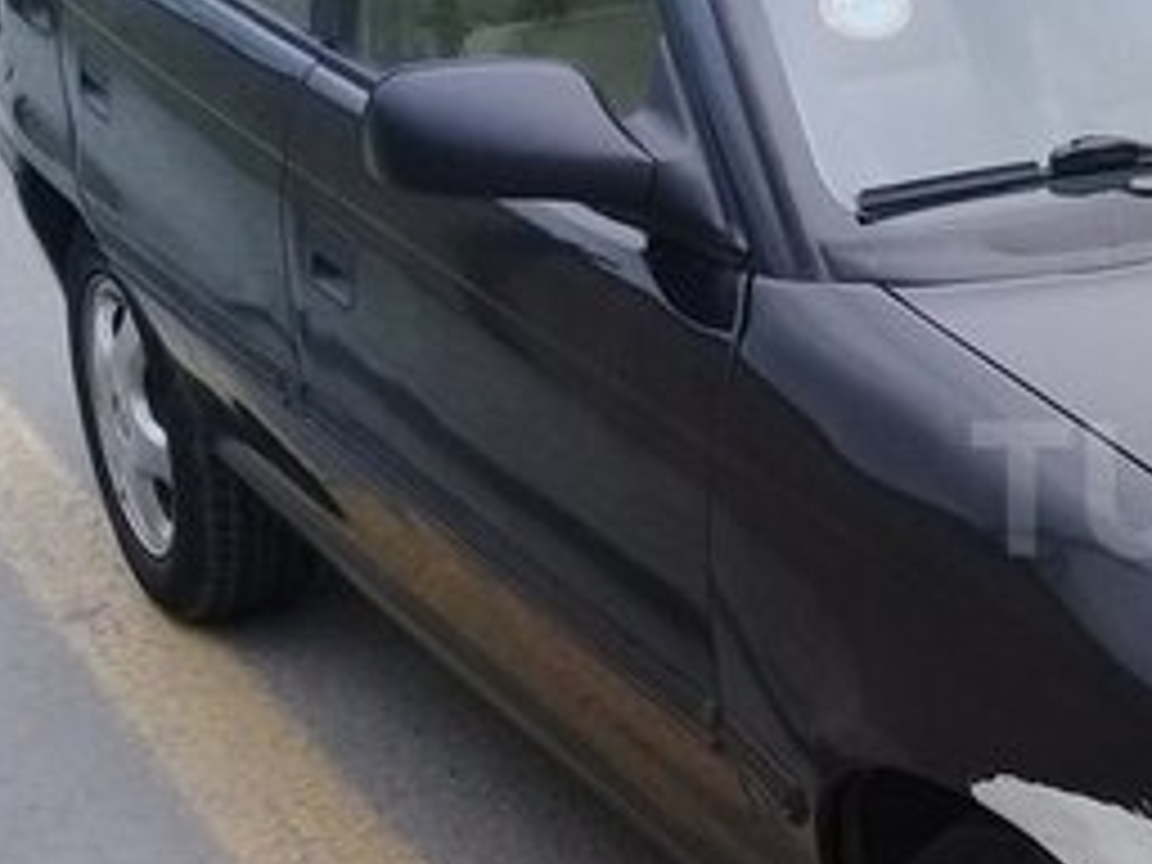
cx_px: 1431
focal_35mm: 80
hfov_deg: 22.3
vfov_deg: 18.4
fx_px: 2662
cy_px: 488
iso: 50
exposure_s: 1/265
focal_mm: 3.3
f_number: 2.2
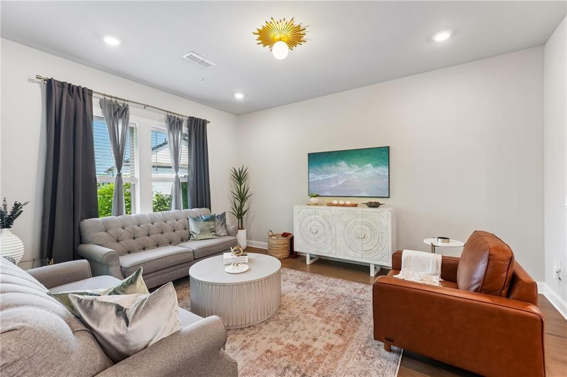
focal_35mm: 16
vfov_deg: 75.4
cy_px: 188
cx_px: 284
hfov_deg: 98.6
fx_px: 244
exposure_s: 1/13
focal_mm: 15.5
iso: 320
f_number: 8
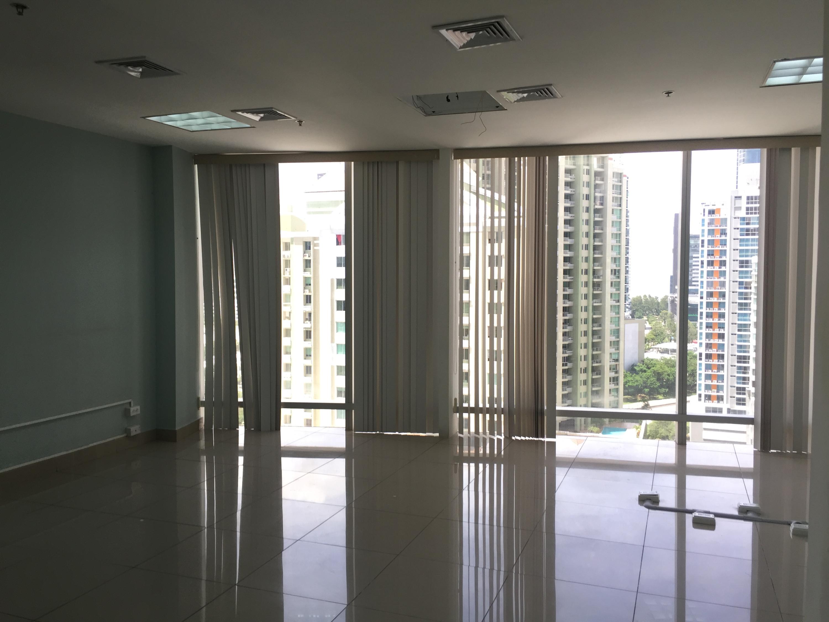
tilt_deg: -2.5
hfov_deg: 61.7
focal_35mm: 29
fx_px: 695
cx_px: 414
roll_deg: +0.2
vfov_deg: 48.2
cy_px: 311
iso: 50
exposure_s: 1/120
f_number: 2.2
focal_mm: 4.15
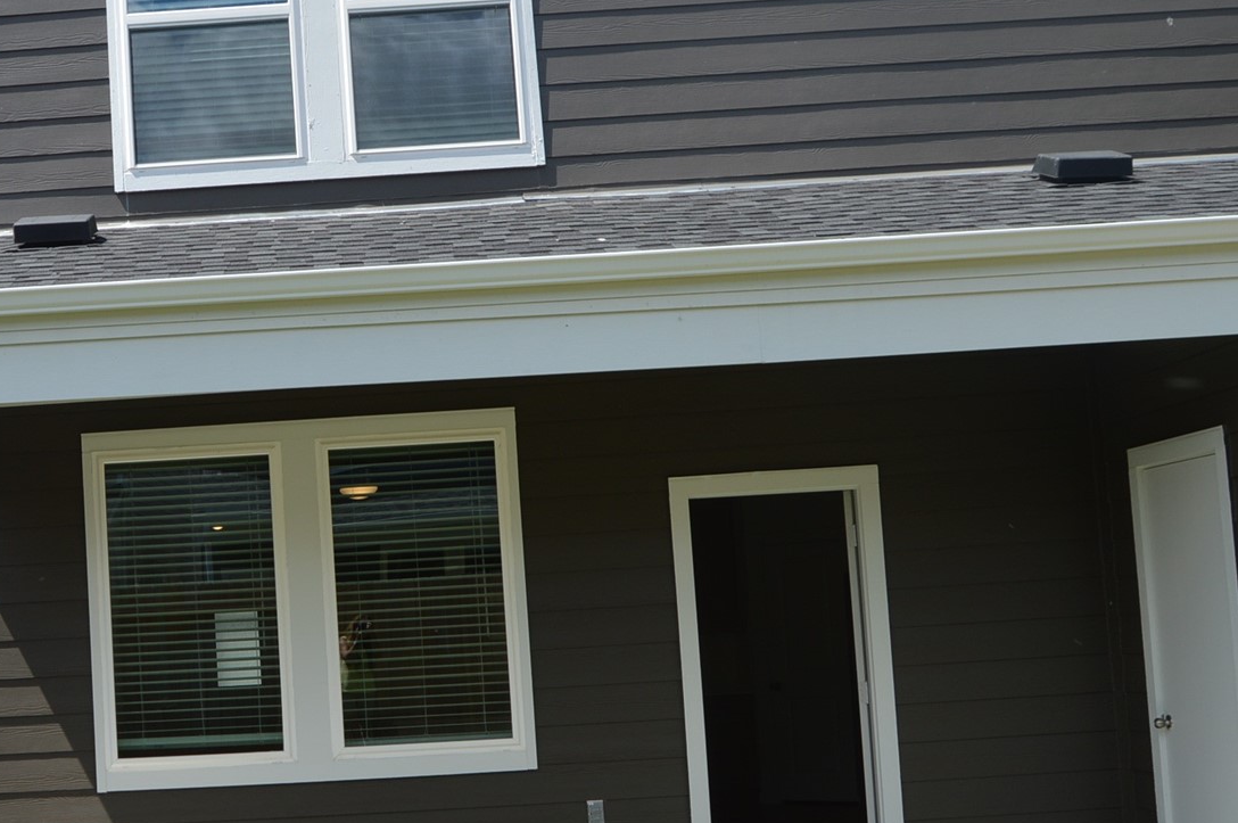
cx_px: 238
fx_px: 1855
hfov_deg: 35.6
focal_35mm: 54
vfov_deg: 25.0
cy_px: 468
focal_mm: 18
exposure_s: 1/250
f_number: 8
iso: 100
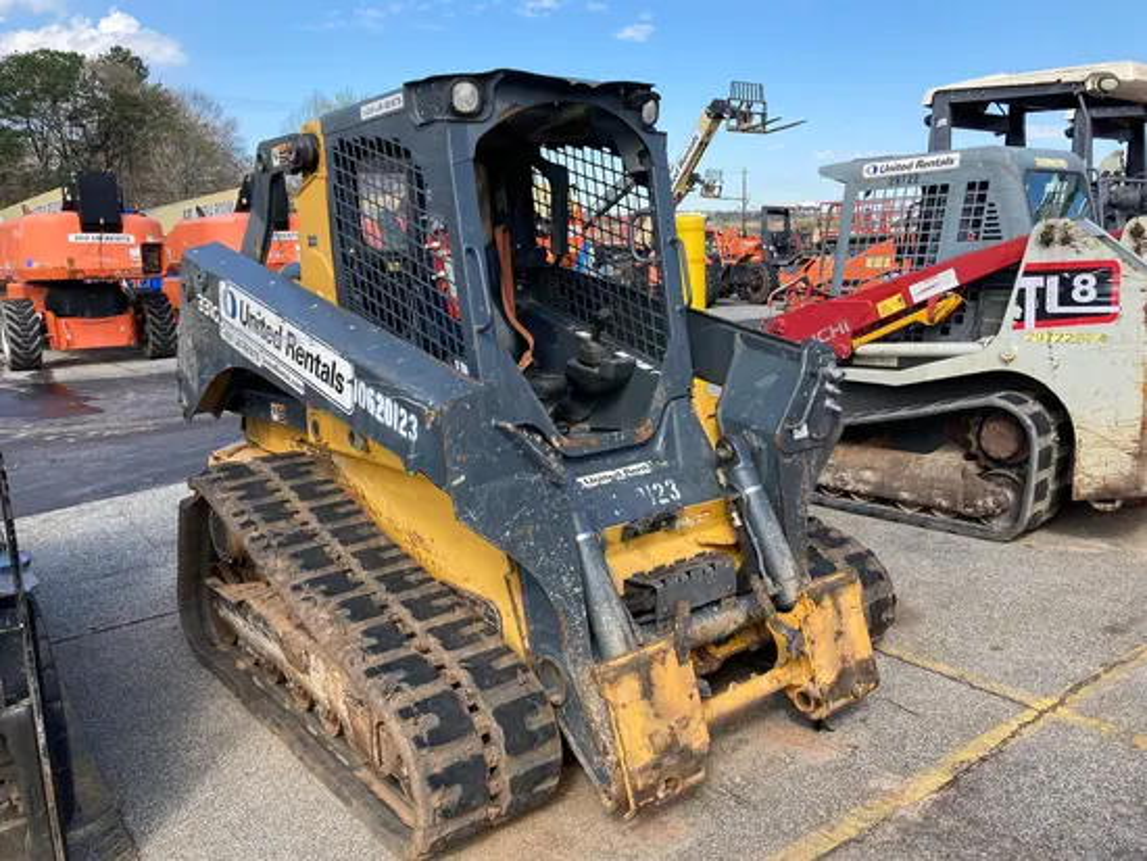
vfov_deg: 49.8
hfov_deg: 63.4
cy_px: 430
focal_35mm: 28
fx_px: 928
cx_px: 574
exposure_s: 1/827
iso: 20
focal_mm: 3.99
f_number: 1.8
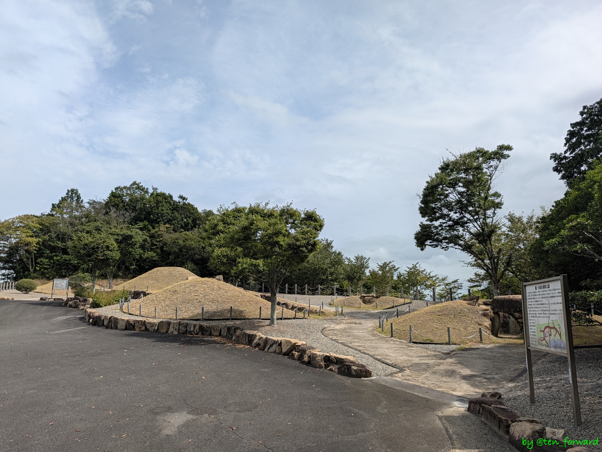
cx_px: 301
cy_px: 226
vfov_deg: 56.9
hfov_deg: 71.6
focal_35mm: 24
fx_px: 418
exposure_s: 1/2146
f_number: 1.68
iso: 24
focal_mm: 6.9
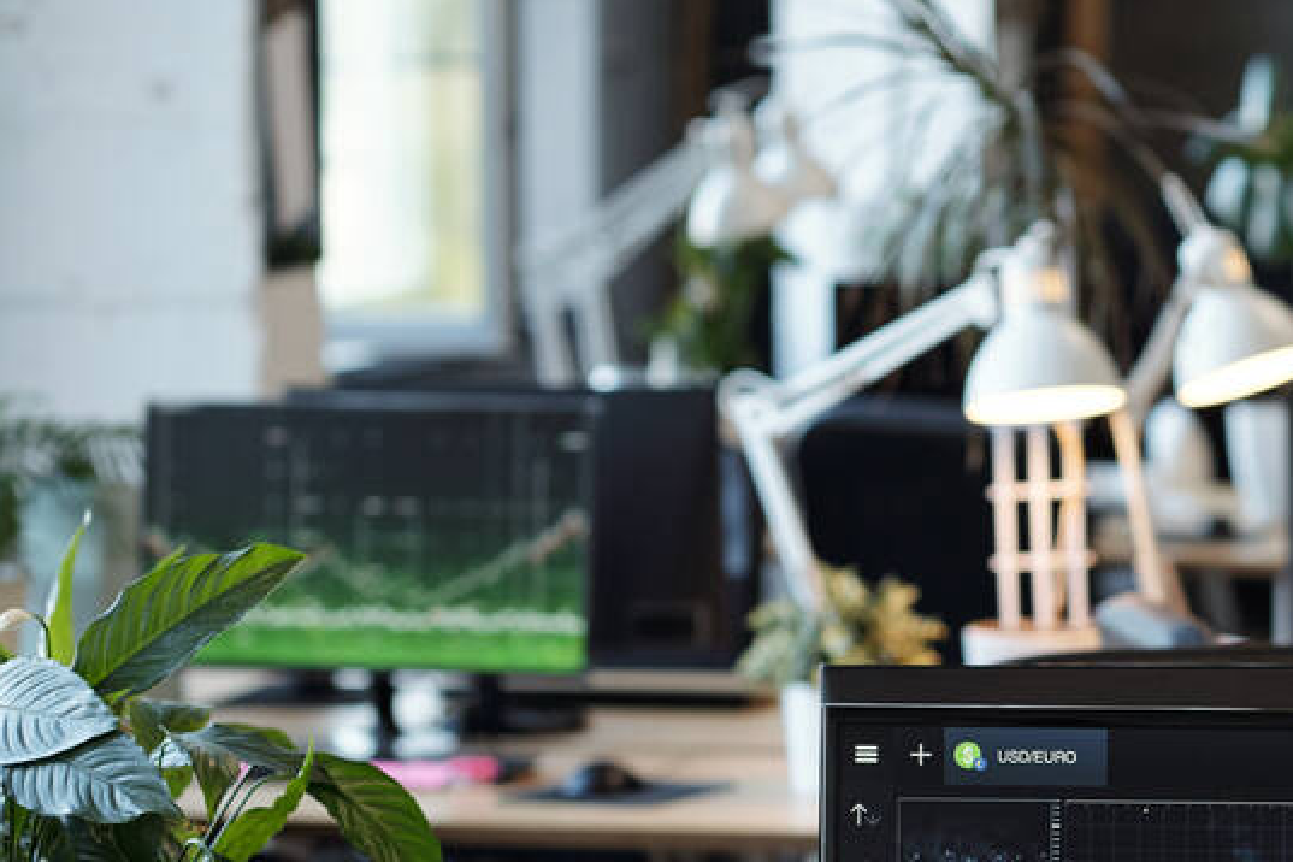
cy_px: 779
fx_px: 5818
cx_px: 1211
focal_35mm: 162
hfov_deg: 12.6
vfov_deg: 8.4
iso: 800
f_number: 2.8
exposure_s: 1/200
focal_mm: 85
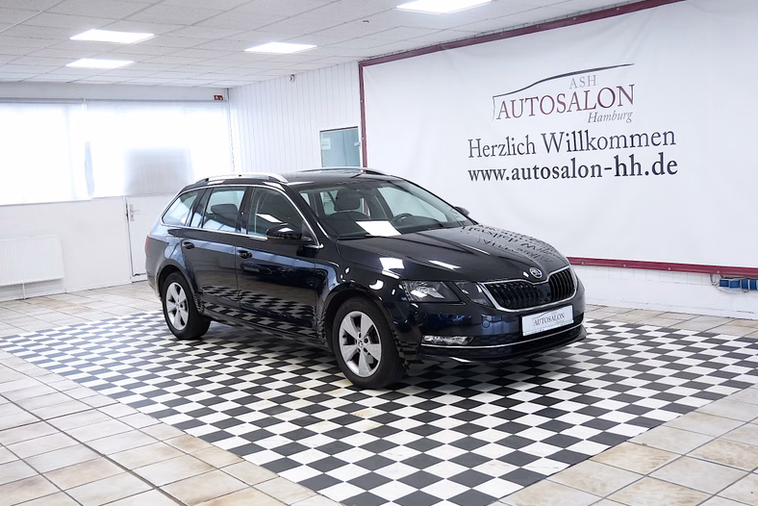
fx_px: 800
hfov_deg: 50.7
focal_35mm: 38
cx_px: 382
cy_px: 252
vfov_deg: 35.1
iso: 640
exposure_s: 1/60
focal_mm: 18
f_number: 3.9
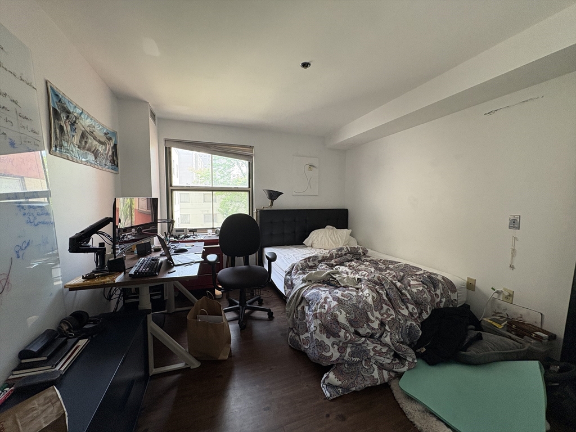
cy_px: 216
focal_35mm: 14
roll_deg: +0.1
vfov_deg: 85.7
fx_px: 233
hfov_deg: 102.1
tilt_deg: -3.6
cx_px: 288
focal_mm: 2.22
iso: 200
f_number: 2.2
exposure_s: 1/99
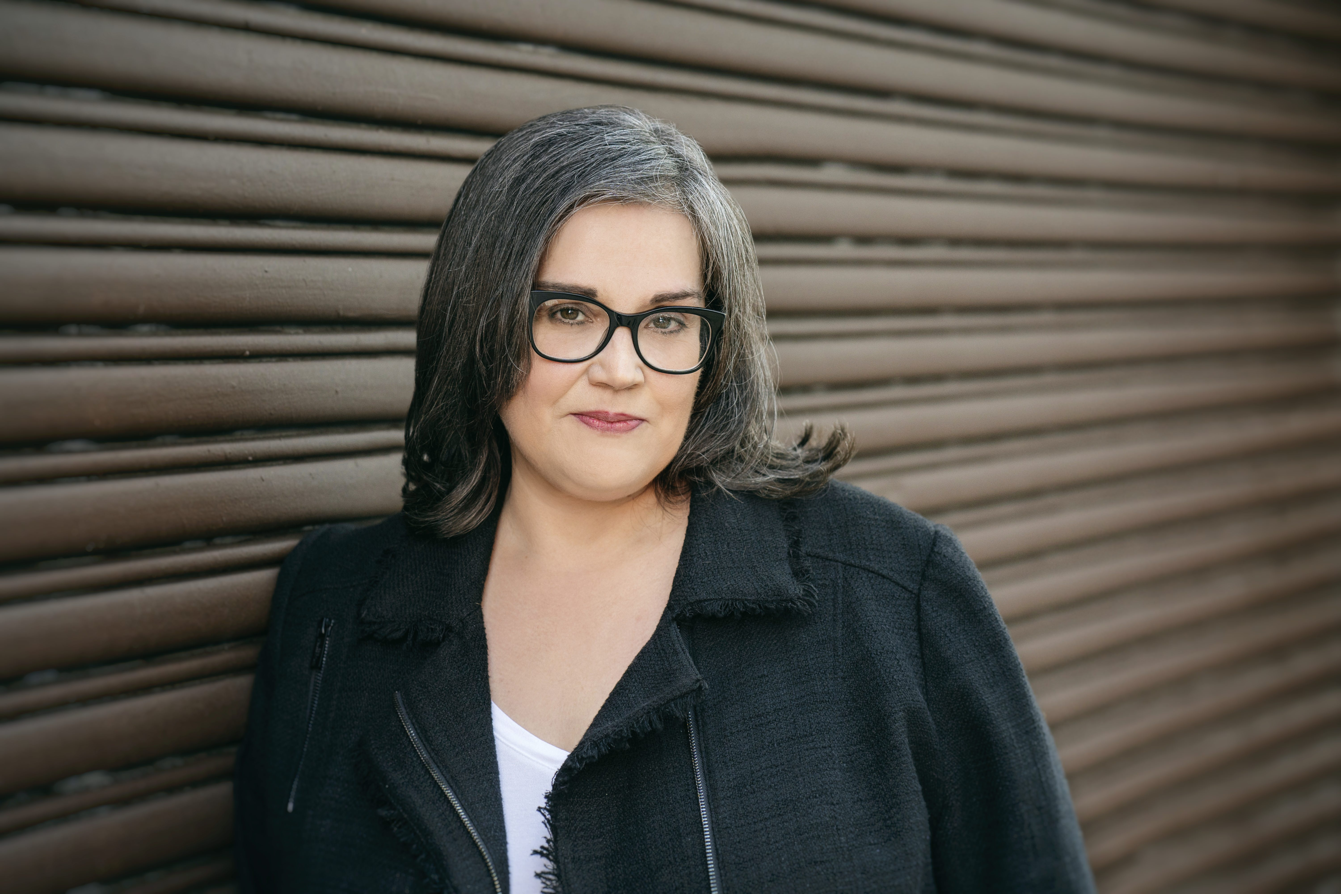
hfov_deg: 23.9
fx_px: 3166
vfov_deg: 16.1
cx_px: 670
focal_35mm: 85
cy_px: 447
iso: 1000
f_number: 3.5
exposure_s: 1/250
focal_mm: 85
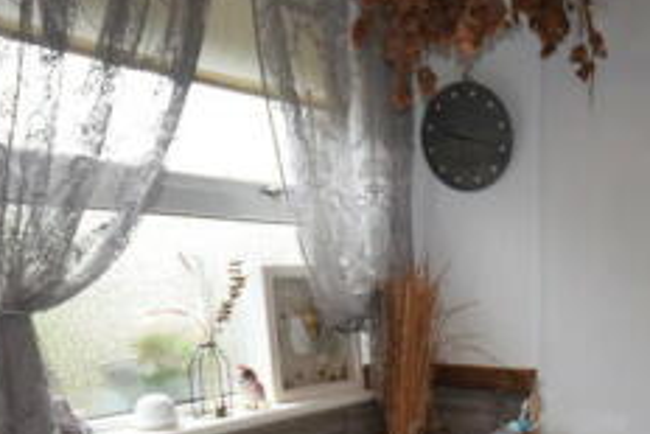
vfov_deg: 25.6
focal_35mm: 49
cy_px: 483
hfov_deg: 39.6
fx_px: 880
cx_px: 472
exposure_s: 1/80
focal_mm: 11.5
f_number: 4.5
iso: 800
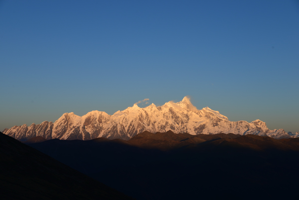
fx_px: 515
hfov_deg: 32.4
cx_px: 150
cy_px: 100
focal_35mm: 62
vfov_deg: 21.9
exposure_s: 1/250
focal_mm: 62
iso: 200
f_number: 8
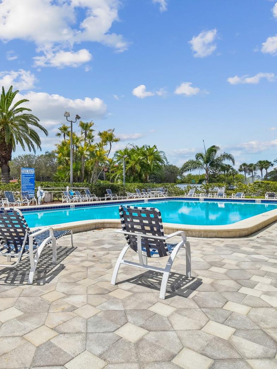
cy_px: 186
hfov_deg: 60.5
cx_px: 108
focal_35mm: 22
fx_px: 235
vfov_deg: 76.4
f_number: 5.6
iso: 100
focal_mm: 10
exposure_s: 1/1600
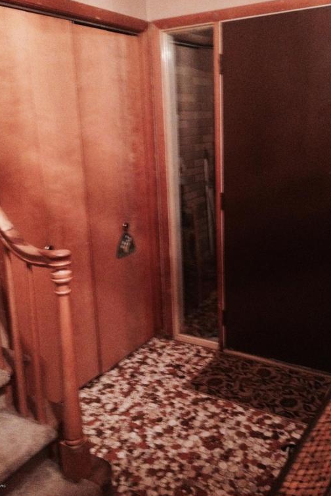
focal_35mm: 37
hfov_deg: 35.9
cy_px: 250
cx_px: 171
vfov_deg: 51.9
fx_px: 510
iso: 800
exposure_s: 1/15
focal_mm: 4.28
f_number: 2.4
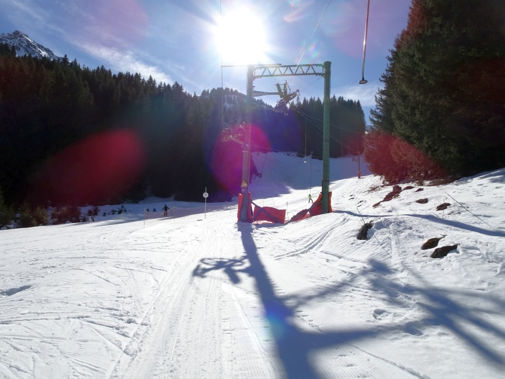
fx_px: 350
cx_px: 252
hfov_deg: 71.6
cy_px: 190
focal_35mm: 24
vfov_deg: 56.8
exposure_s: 1/1600
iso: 80
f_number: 3.5
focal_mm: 4.1
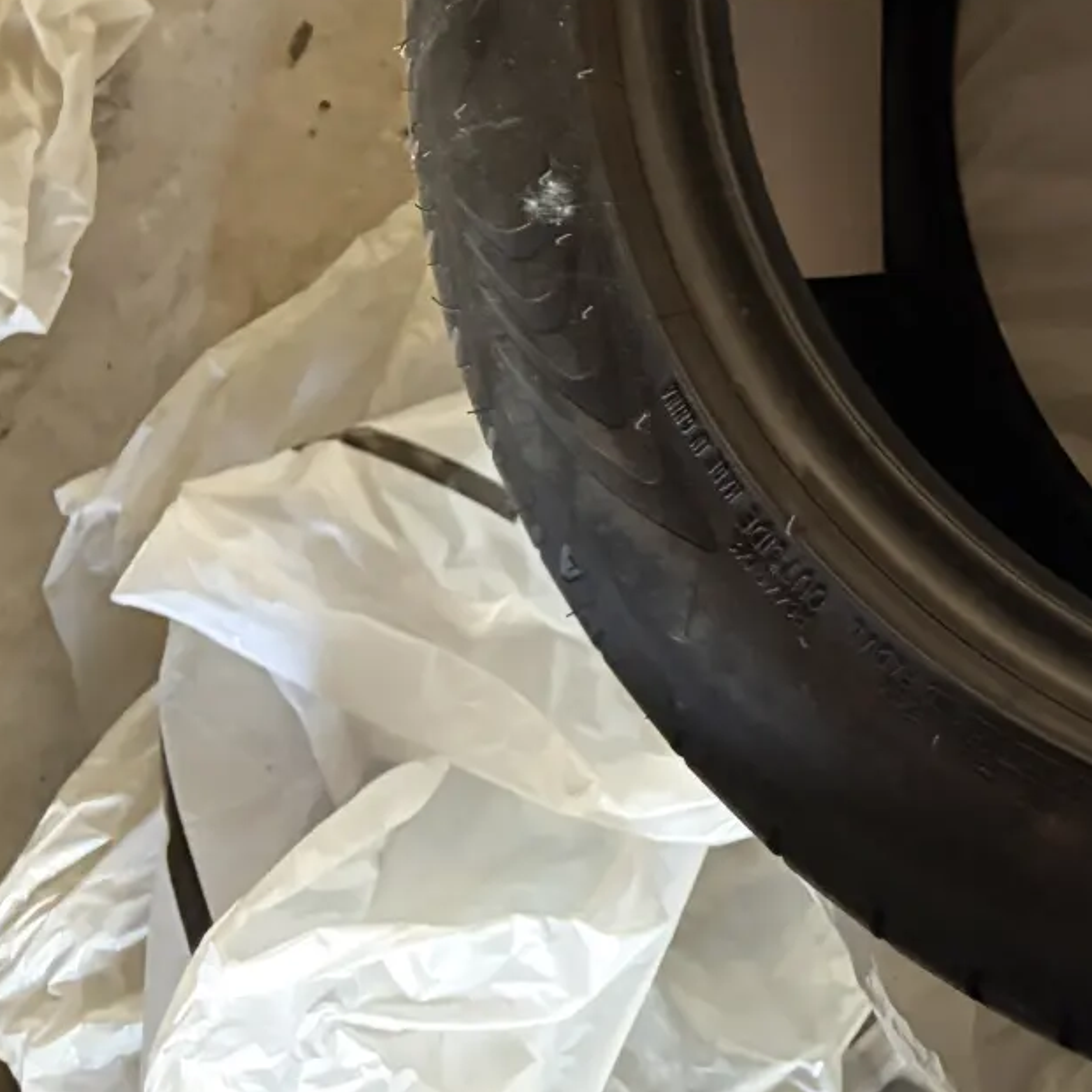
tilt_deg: -68.0
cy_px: -69
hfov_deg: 21.3
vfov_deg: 23.1
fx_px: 2534
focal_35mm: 71
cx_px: 1537
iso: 640
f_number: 1.6
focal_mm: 5.96
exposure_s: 1/30
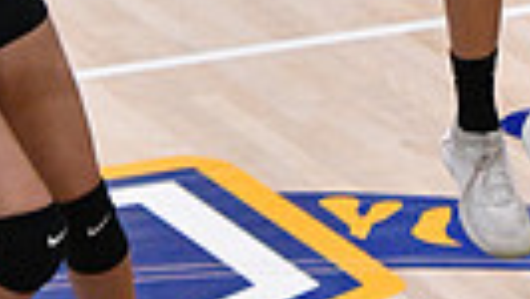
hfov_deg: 2.6
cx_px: 436
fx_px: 11784
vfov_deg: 1.4
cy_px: -694
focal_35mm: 838
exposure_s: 1/1250
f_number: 3.2
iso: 6400
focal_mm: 122
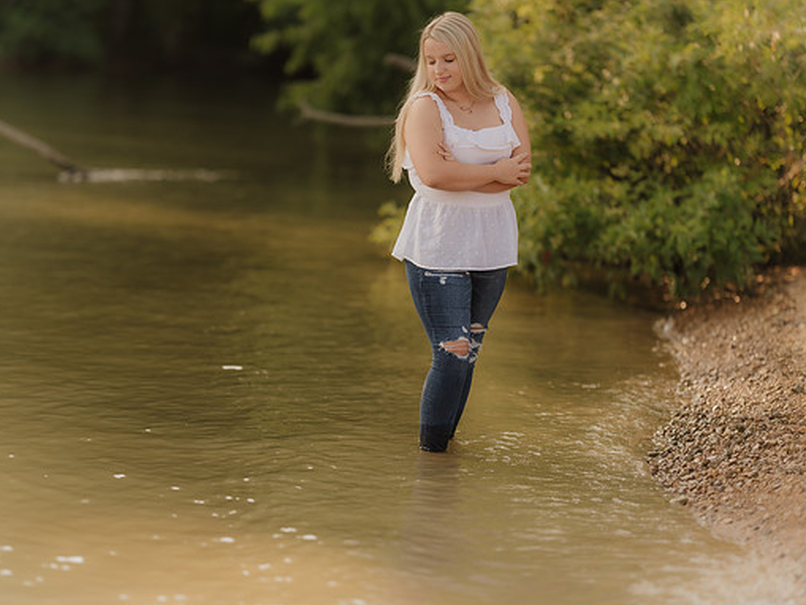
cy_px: 304
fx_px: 2678
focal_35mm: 115
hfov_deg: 17.1
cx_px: 410
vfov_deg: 12.9
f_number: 1.4
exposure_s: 1/2500
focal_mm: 105
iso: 160
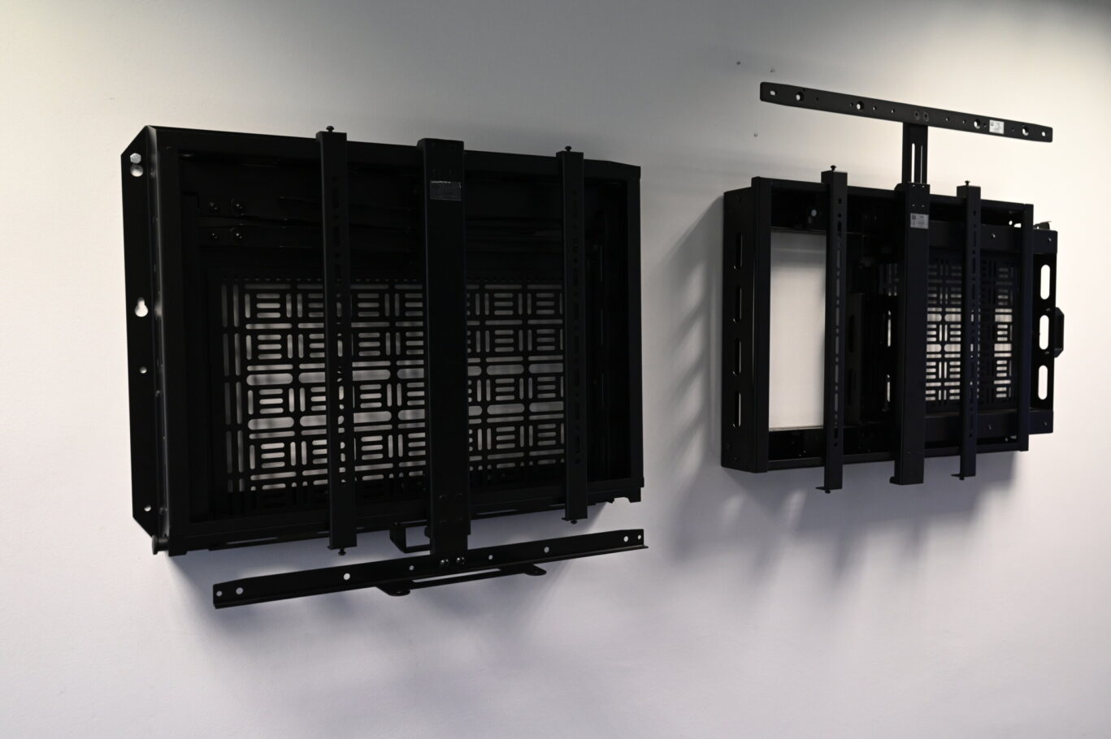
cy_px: 370
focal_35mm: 32
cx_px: 556
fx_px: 987
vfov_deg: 41.1
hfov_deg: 58.7
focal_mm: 32
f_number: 5
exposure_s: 1/125
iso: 2000
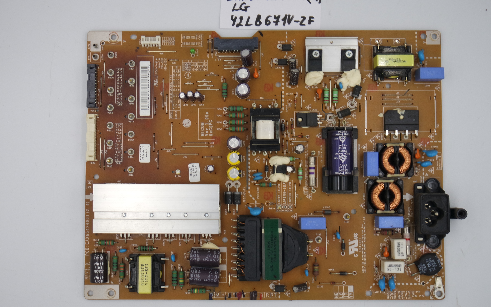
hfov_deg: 36.3
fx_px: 749
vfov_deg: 23.1
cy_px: 143
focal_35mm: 56
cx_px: 248
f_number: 5
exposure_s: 1/125
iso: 200
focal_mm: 20
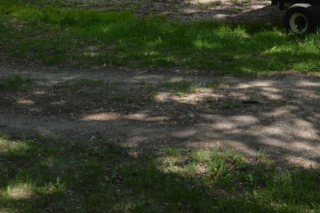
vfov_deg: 13.4
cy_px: -121
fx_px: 844
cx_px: 222
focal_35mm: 95
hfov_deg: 21.4
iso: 100
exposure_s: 1/200
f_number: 7.1
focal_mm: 20
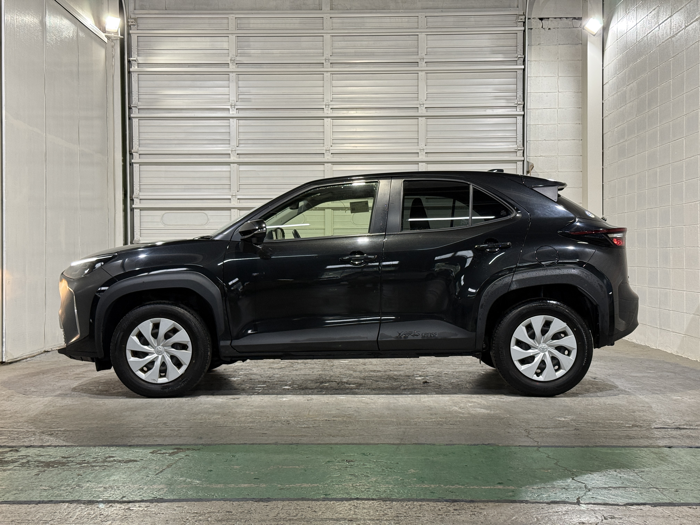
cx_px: 350
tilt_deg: +0.1
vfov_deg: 30.3
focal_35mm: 48
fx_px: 971
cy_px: 262
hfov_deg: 39.7
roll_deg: +0.4
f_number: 1.78
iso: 125
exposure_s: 1/60
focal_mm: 6.76
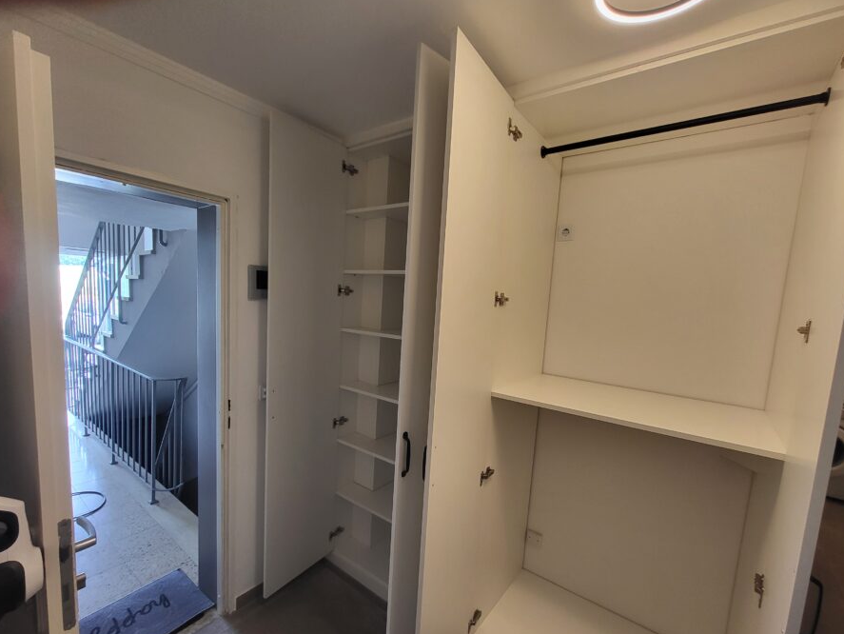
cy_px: 340
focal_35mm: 15
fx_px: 366
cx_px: 415
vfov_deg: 81.7
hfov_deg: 98.1
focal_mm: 1.74
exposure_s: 1/50
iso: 125
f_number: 2.2
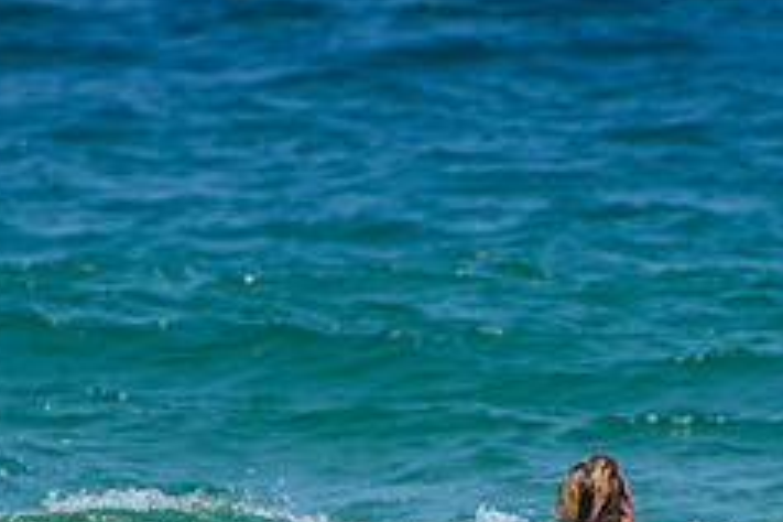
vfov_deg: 0.9
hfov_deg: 1.4
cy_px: 573
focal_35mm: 1466
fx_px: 31883
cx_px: 429
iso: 320
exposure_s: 1/2000
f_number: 5.6
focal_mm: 400
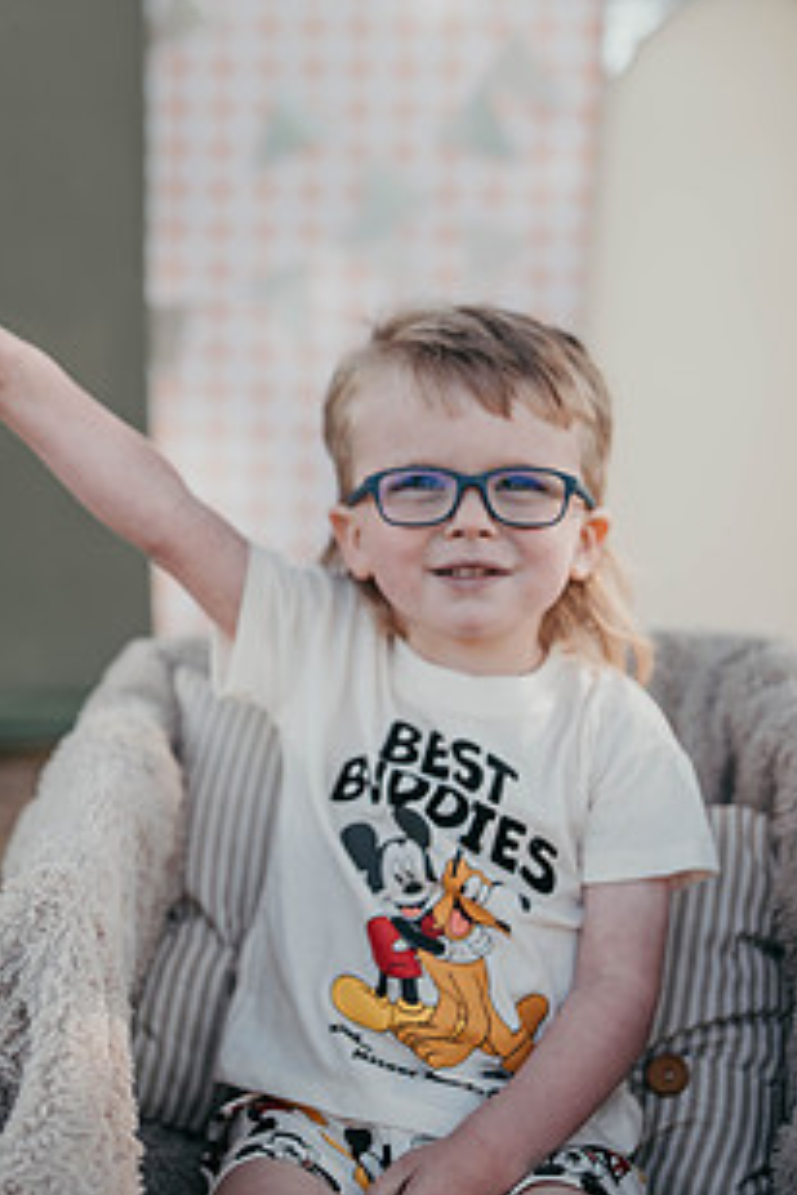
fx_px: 1693
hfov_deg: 26.3
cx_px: 259
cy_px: 437
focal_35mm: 51
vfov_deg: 38.6
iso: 50
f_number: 1.8
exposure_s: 1/1000
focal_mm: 35
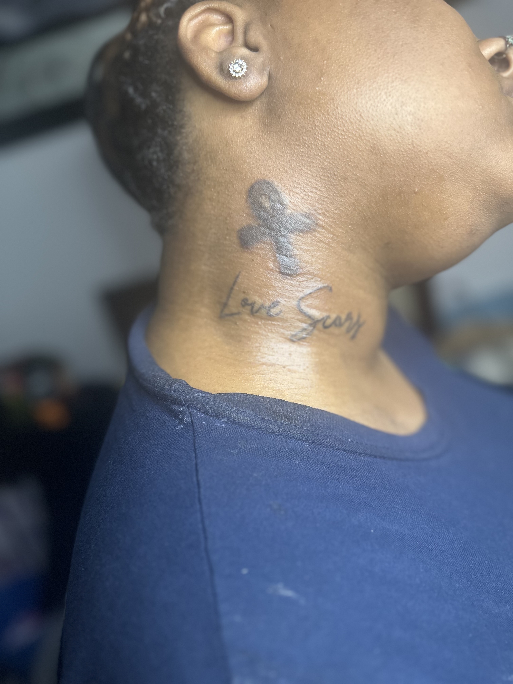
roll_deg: +15.8
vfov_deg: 71.6
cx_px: 256
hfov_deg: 56.8
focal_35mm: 24
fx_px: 474
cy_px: 342
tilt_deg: -23.3
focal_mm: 6.86
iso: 500
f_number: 1.78
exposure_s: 1/59
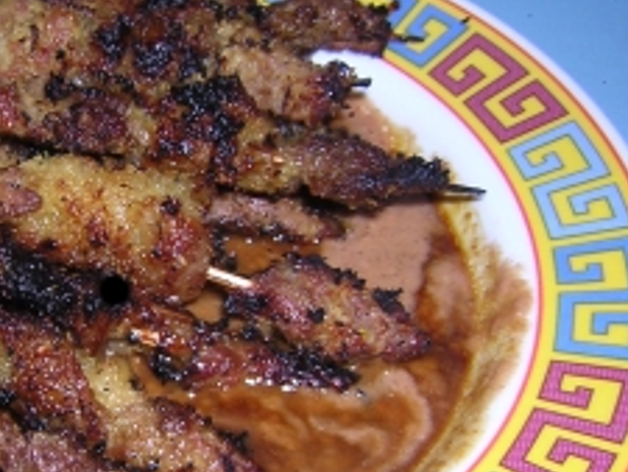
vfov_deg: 22.8
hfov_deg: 29.4
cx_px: 103
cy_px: 324
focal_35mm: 64
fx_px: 1162
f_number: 5.2
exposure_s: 1/60.1
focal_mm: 4.7
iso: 100
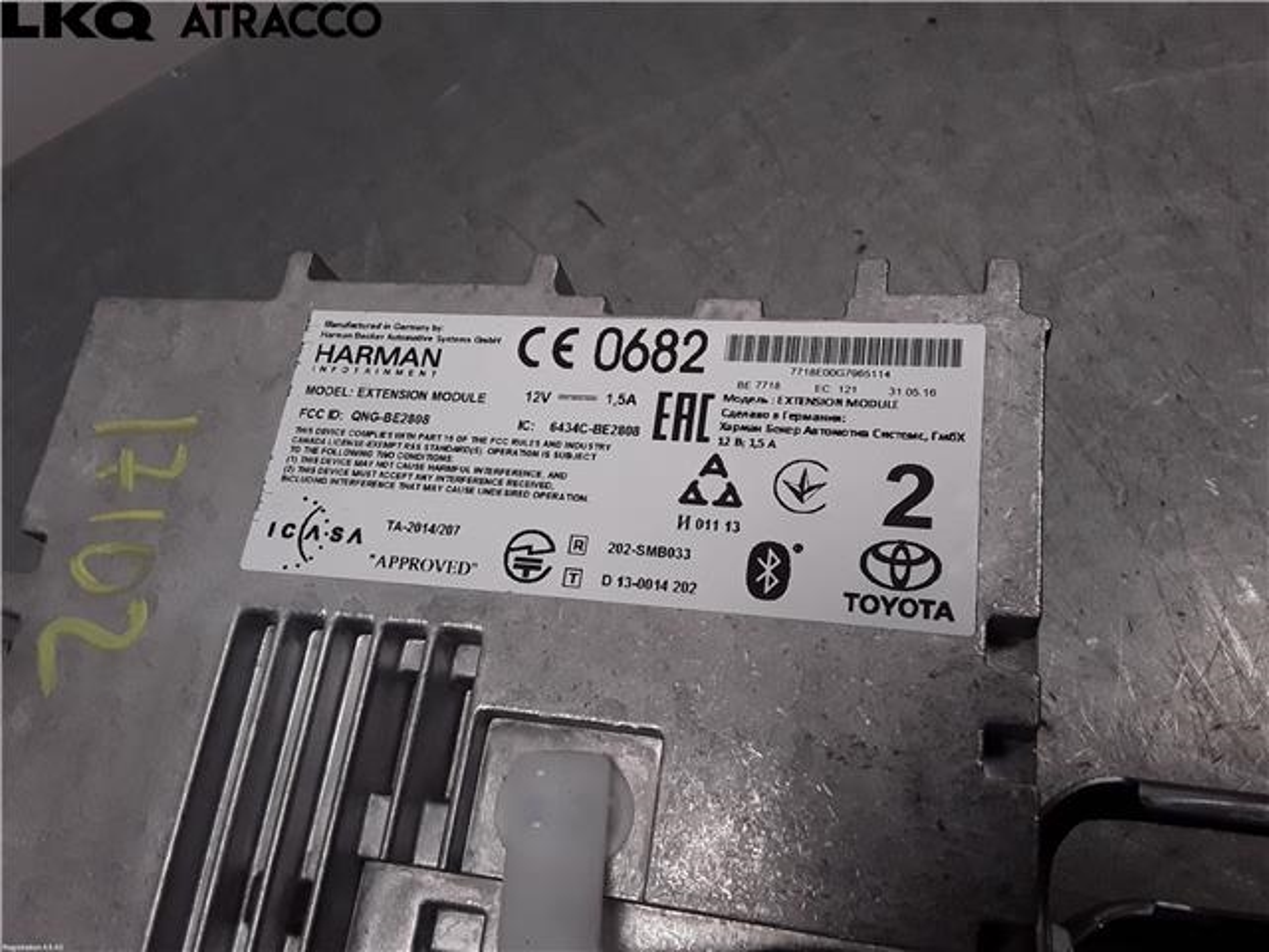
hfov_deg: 63.4
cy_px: 476
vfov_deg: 49.7
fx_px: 1026
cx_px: 634
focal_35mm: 28
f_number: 1.9
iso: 100
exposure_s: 1/459
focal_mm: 2.91
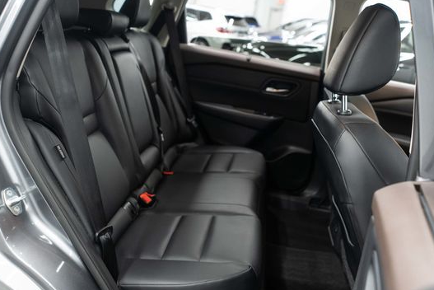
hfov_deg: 55.6
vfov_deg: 38.9
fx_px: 410
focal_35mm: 34
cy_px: 159
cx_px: 187
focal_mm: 28
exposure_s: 1/40
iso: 640
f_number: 3.2
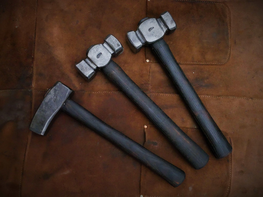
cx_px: 132
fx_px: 334
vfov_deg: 32.9
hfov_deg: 42.9
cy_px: 98
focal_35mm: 44
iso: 6400
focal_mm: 22
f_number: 10
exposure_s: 1/160
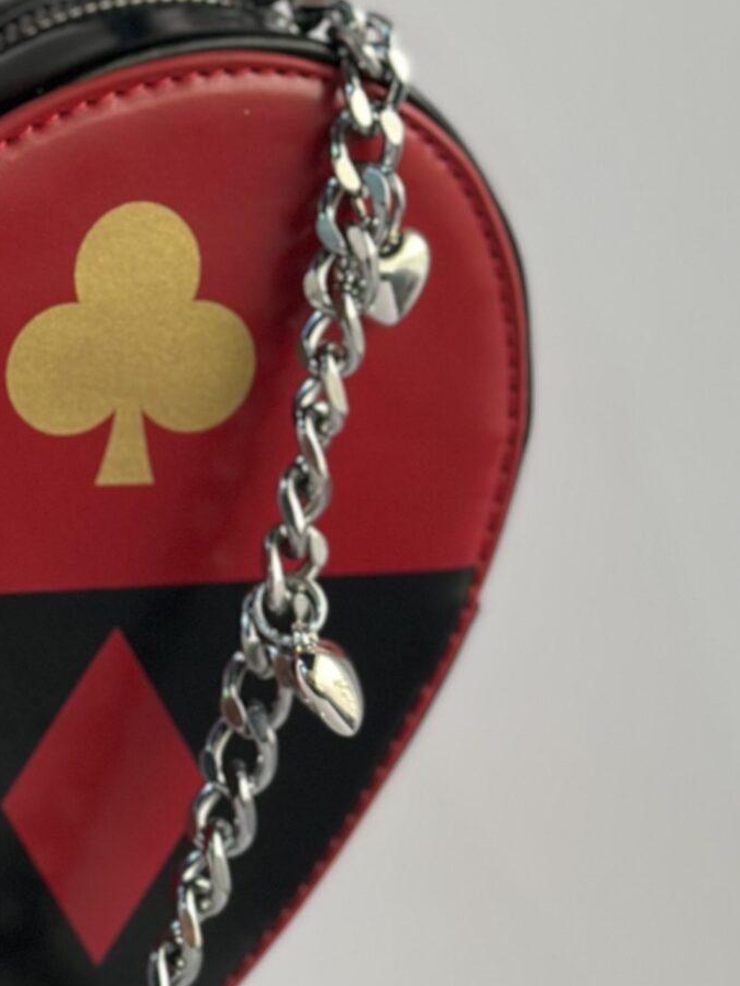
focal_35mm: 137
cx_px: -178
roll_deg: -0.9
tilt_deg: -2.1
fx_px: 3904
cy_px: 257
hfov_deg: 10.6
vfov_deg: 14.3
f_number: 1.78
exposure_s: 1/121
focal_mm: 6.86
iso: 80
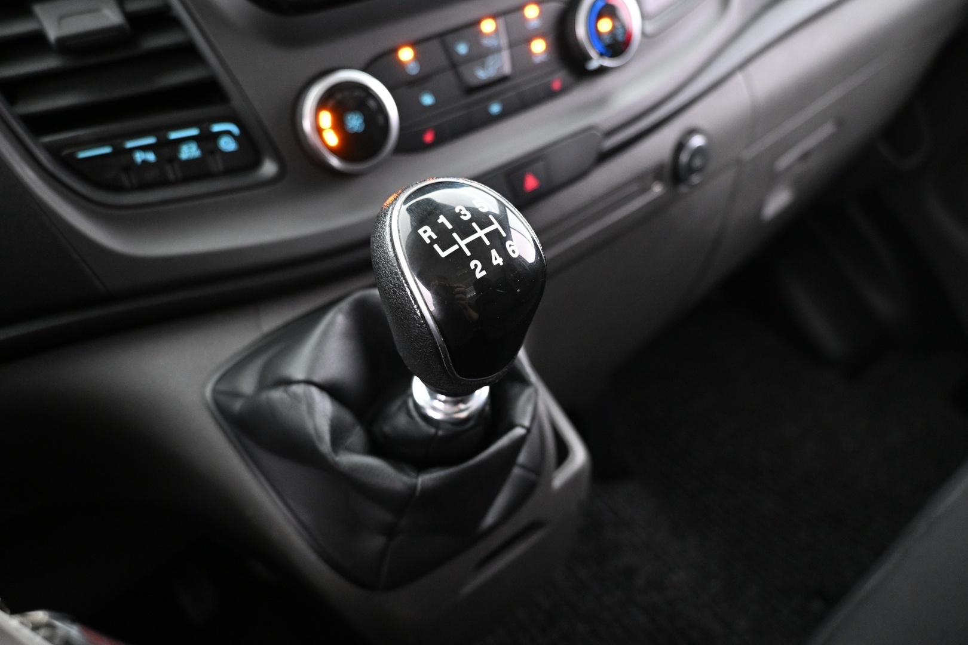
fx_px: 645
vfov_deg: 53.1
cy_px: 322
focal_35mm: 24
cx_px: 484
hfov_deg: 73.7
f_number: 3.5
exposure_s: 1/6
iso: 1600
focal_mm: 16
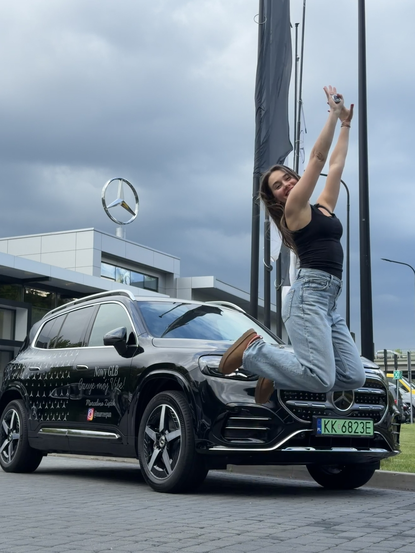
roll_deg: -0.4
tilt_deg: +9.1
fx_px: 767
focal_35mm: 48
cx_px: 208
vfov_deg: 39.7
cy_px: 276
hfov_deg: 30.3
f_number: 1.78
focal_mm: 6.76
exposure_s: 1/828
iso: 64
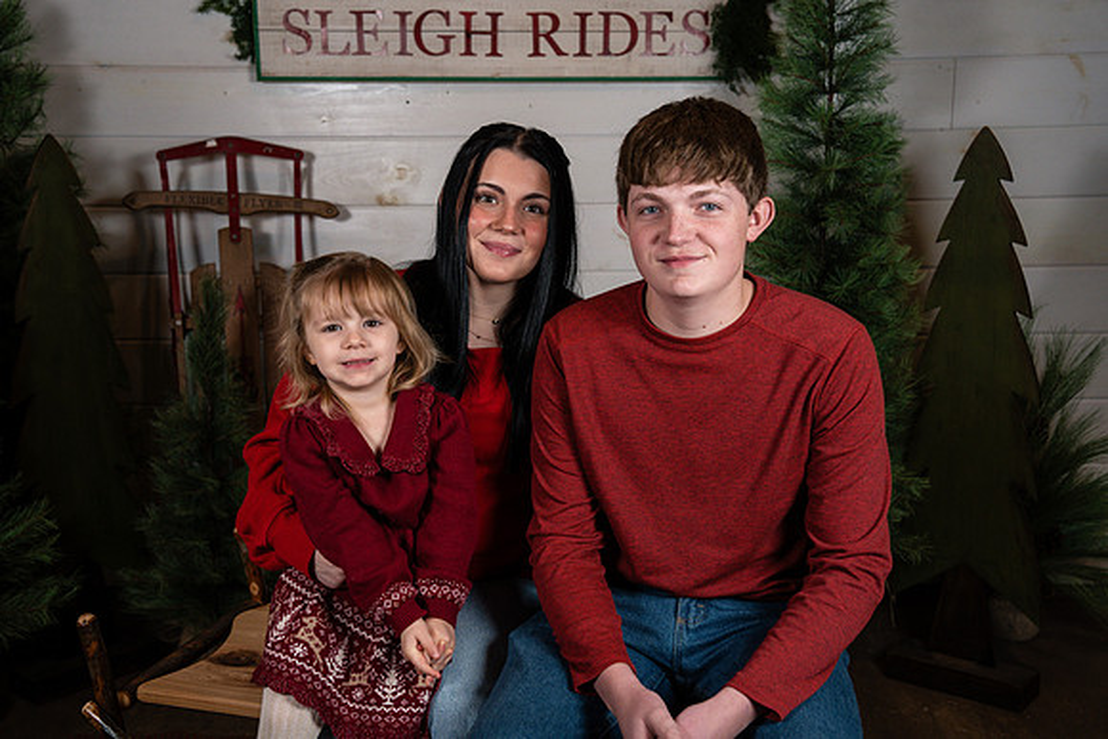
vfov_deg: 31.2
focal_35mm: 43
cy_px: 370
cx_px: 554
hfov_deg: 45.4
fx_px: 1324
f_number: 5.6
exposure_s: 1/250
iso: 400
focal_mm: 43
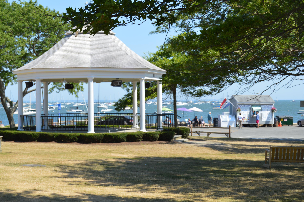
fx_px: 569
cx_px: 152
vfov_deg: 20.1
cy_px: 101
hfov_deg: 29.9
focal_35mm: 68
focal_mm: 45
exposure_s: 1/200
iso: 100
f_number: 7.1
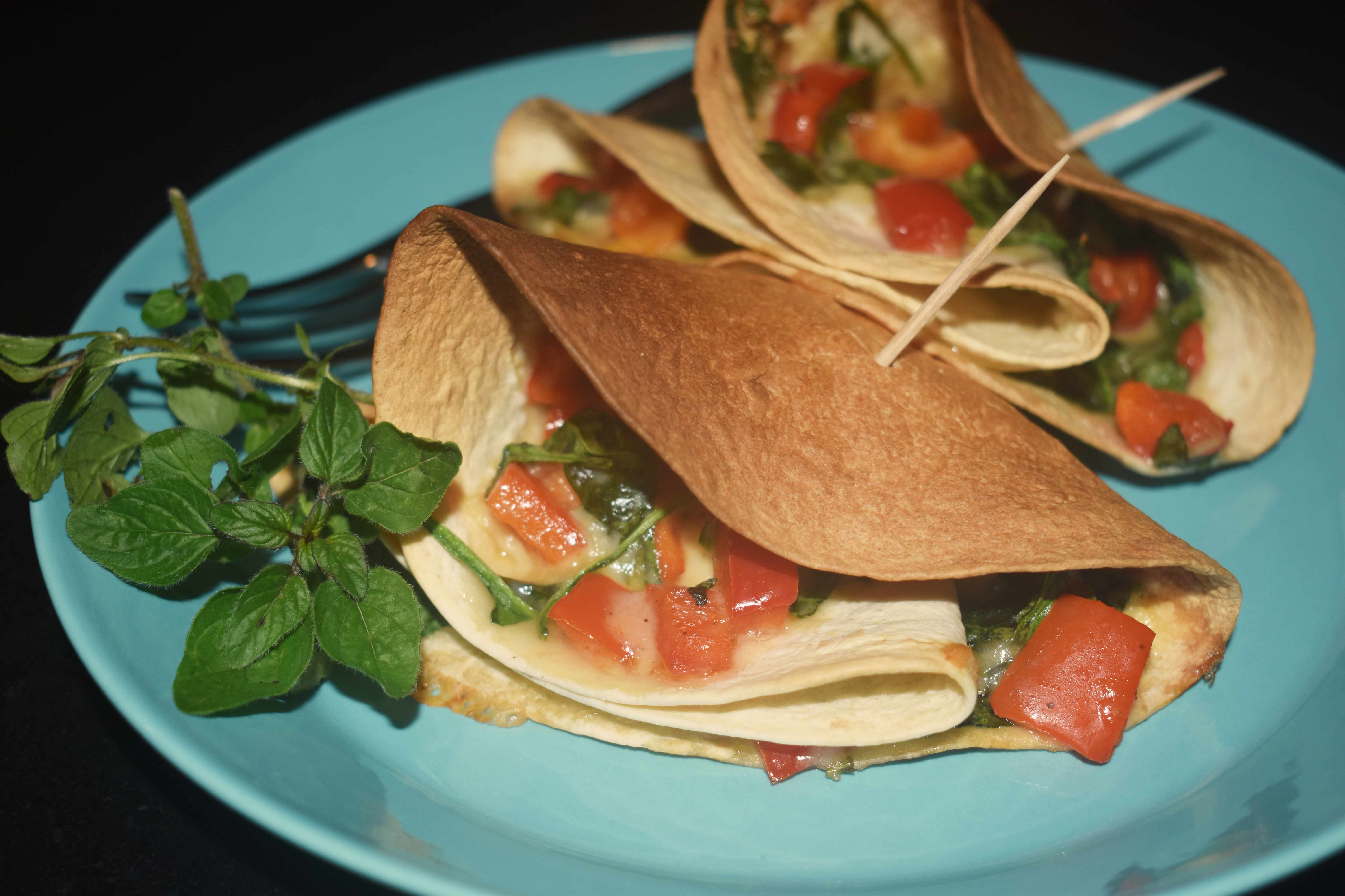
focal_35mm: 51
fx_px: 1905
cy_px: 448
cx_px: 672
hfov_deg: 38.9
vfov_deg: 26.5
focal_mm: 34
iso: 200
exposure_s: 1/60
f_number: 4.5
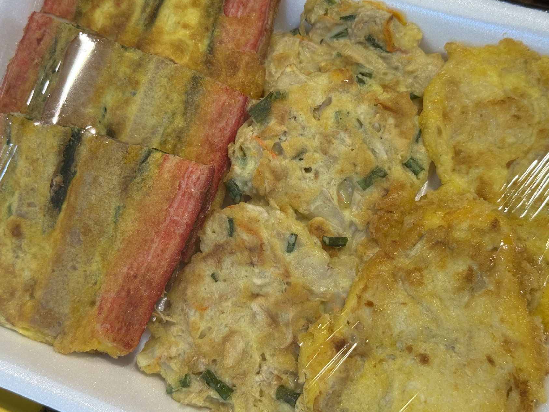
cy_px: 174
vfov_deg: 25.6
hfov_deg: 33.8
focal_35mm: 57
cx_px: 268
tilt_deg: -53.9
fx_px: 904
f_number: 1.78
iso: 64
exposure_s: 1/120
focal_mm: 6.76
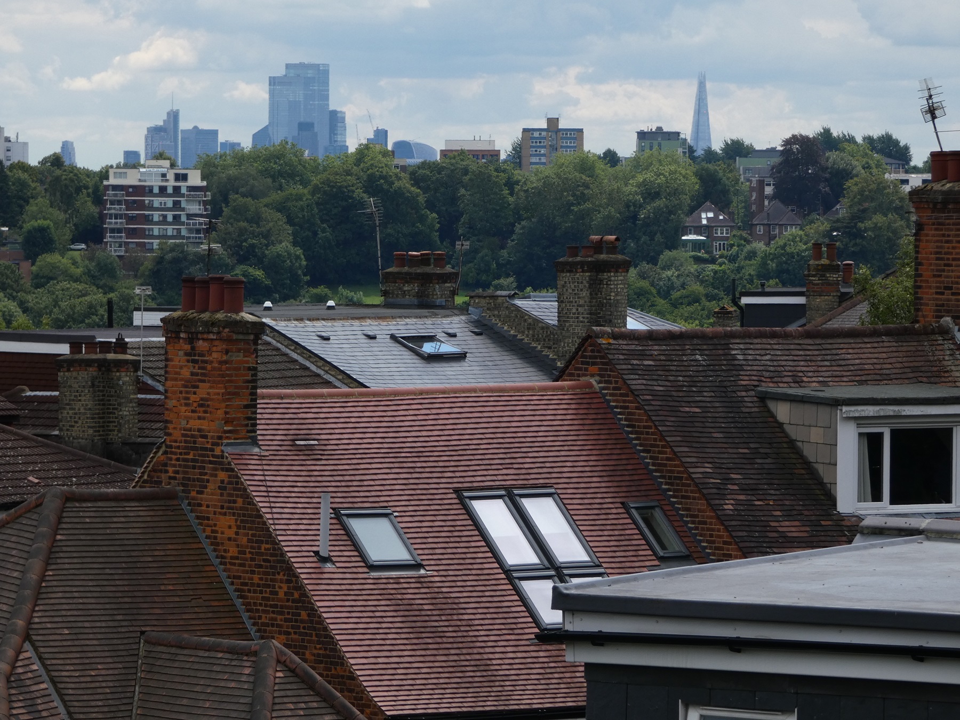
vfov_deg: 7.2
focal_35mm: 205
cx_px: 480
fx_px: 5685
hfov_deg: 9.7
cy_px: 360
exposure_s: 1/320
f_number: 5.5
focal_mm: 36.8
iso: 80
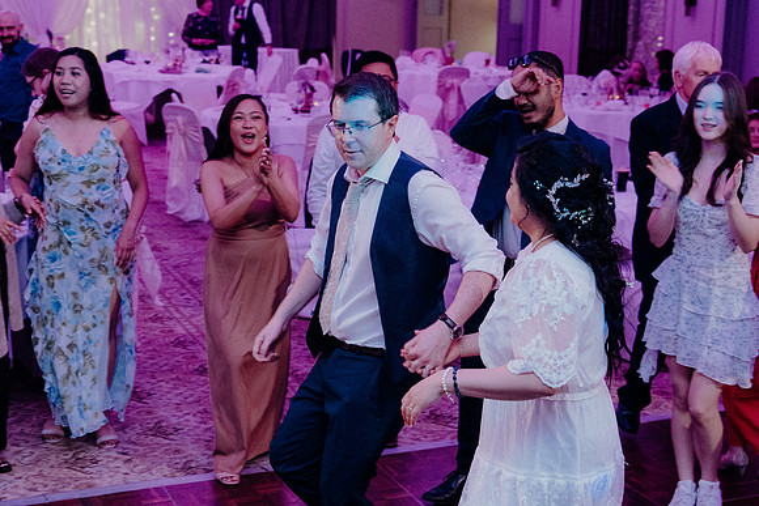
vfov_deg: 22.6
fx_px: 1265
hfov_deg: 33.4
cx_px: 380
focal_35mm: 60
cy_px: 253
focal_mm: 40
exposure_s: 1/160
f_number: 3.5
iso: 3200
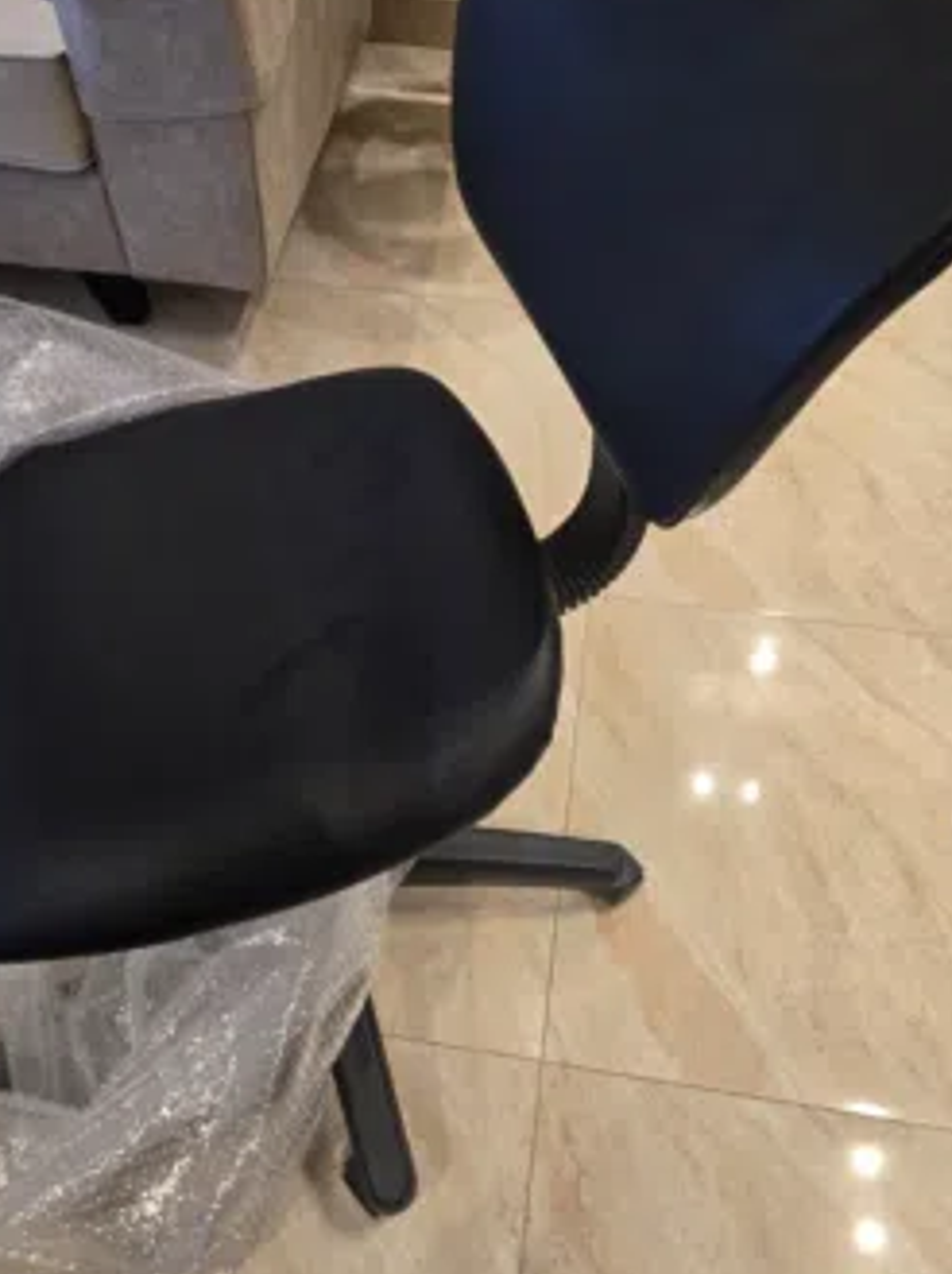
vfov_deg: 63.5
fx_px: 1029
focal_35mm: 28
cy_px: 654
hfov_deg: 49.7
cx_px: 464
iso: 200
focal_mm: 5.4
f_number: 1.8
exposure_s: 1/100
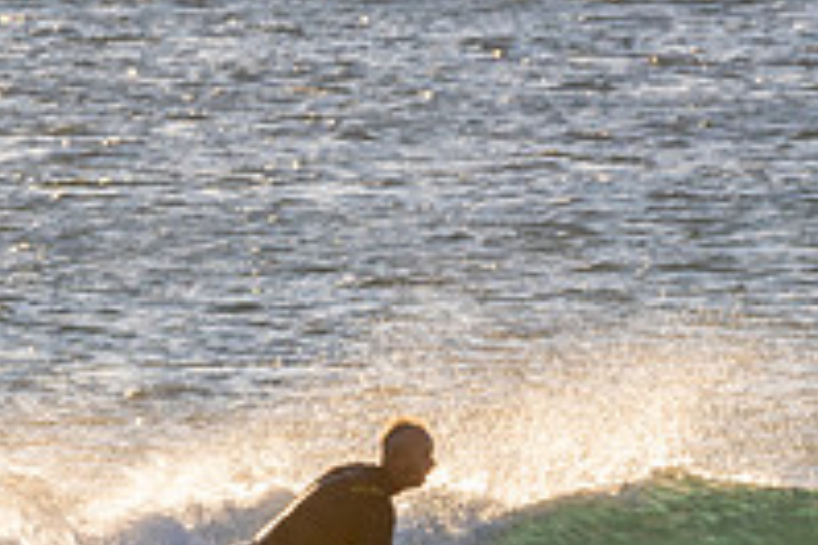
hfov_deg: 1.3
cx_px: 366
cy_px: 617
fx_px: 35489
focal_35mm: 1562
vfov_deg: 0.9
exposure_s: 1/60
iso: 64
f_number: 22
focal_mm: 500
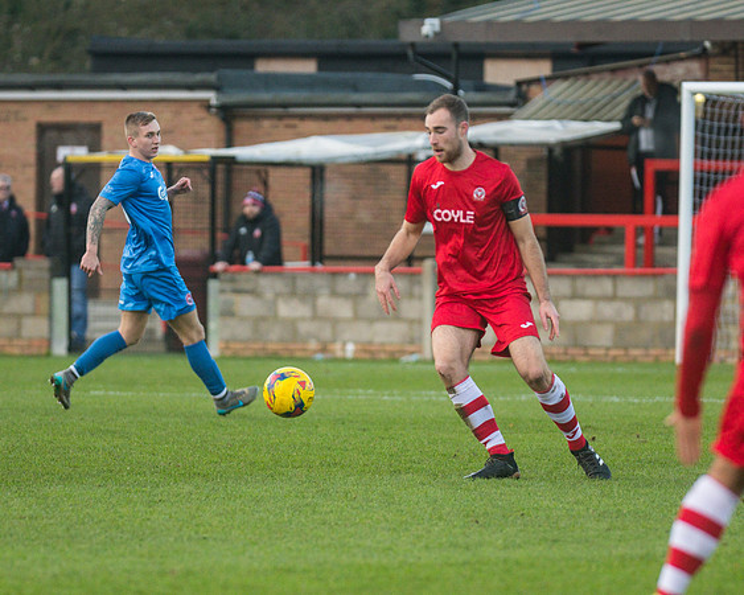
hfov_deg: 5.4
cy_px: 279
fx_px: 7861
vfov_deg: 4.3
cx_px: 372
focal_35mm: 357
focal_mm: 195
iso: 2000
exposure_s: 1/2000
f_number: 2.8
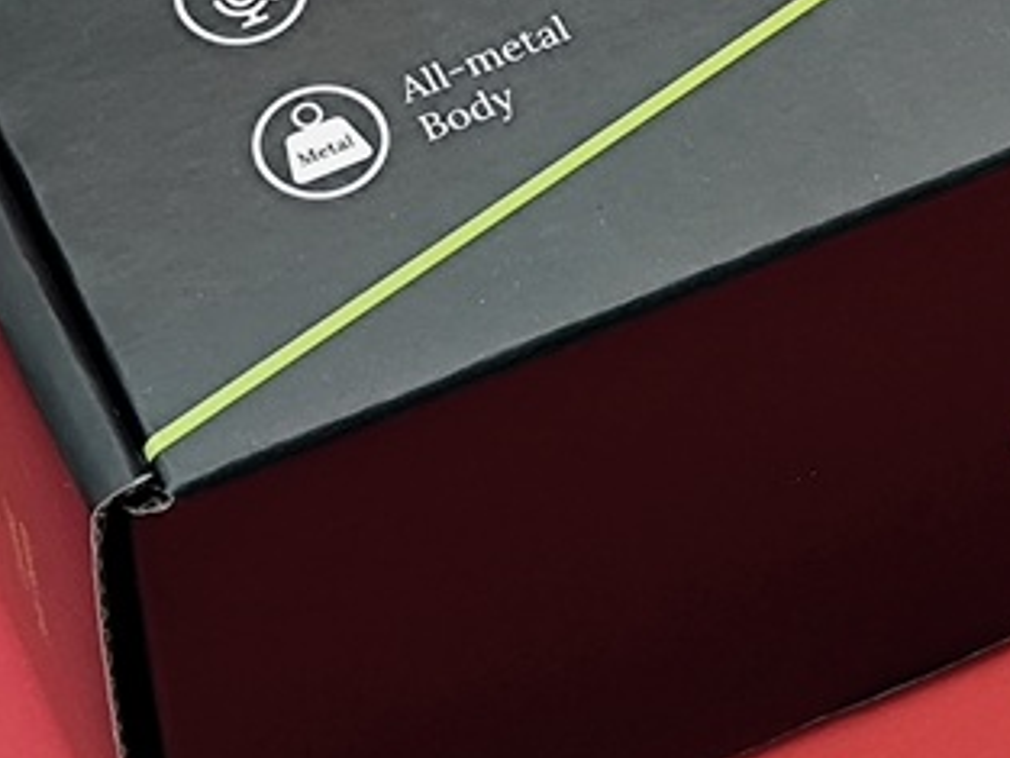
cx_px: 1055
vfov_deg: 8.0
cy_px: -158
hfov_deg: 10.7
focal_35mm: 183
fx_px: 5341
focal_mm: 6.14
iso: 640
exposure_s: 1/100
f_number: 1.65
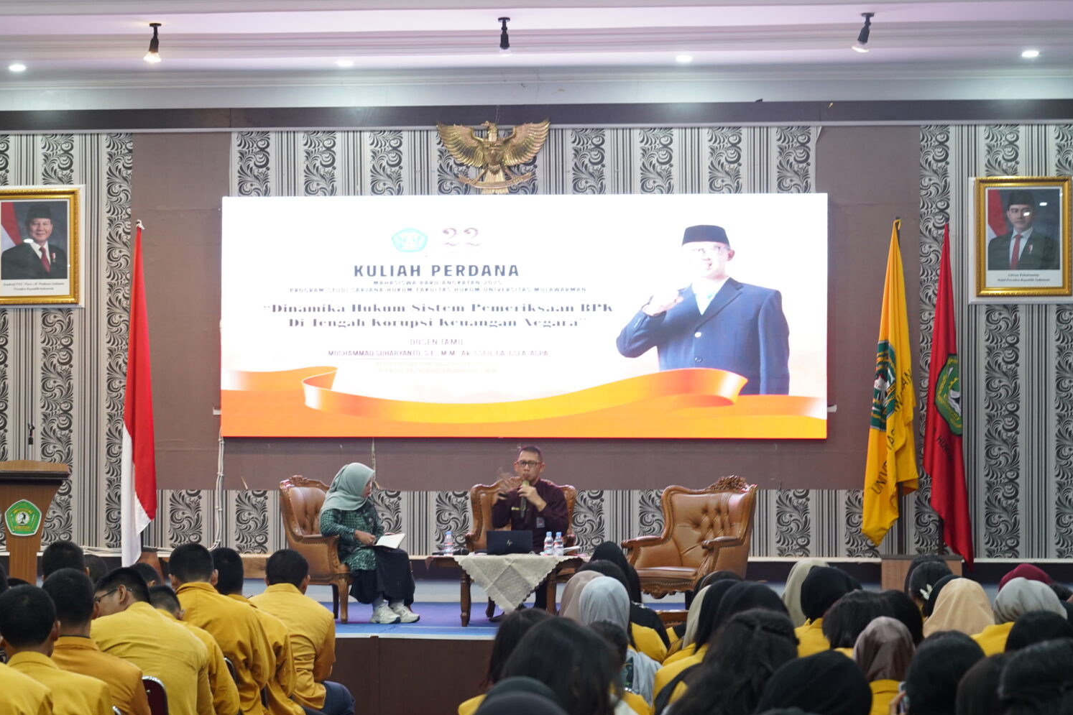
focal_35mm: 96
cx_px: 367
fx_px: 2861
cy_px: 398
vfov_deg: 14.2
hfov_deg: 21.2
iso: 1600
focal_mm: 70
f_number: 5
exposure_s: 1/20
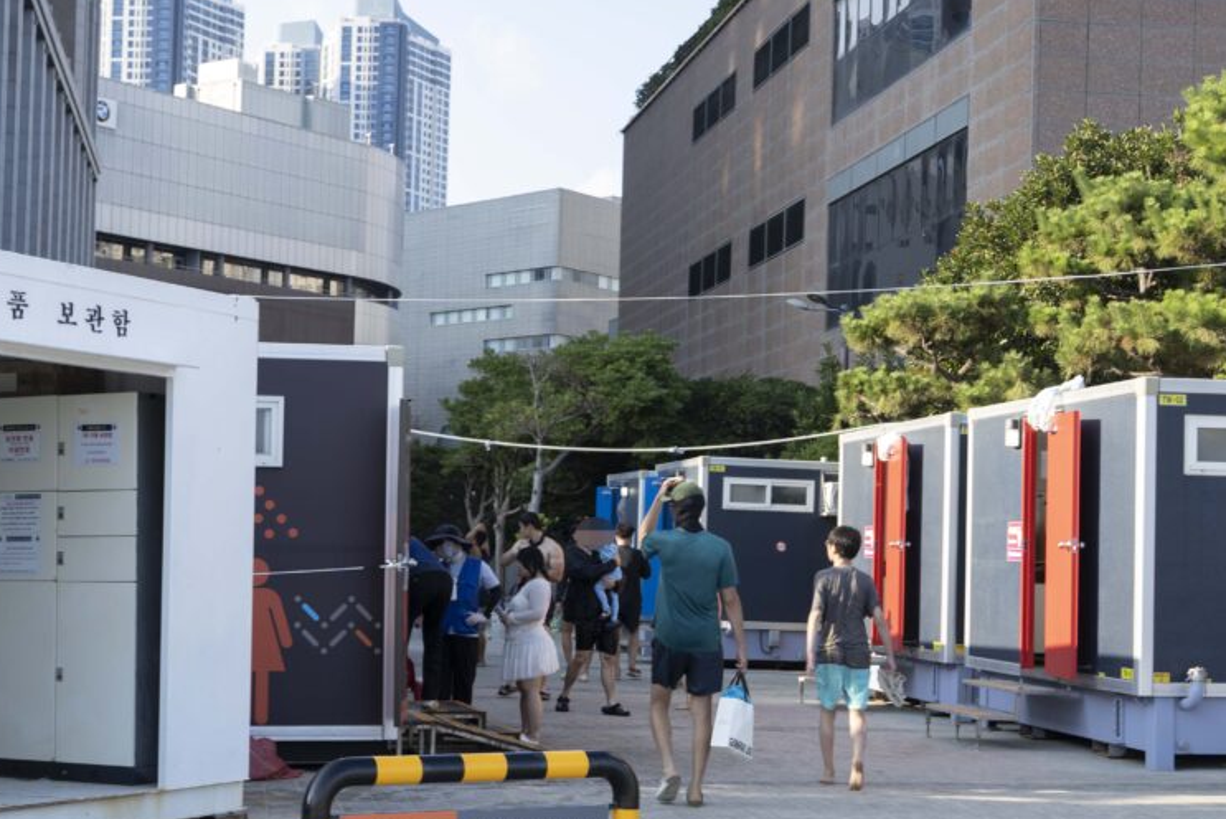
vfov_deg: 21.9
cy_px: 523
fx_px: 2112
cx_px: 556
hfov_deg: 32.3
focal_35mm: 62
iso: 100
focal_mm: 45
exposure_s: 1/80
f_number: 7.1
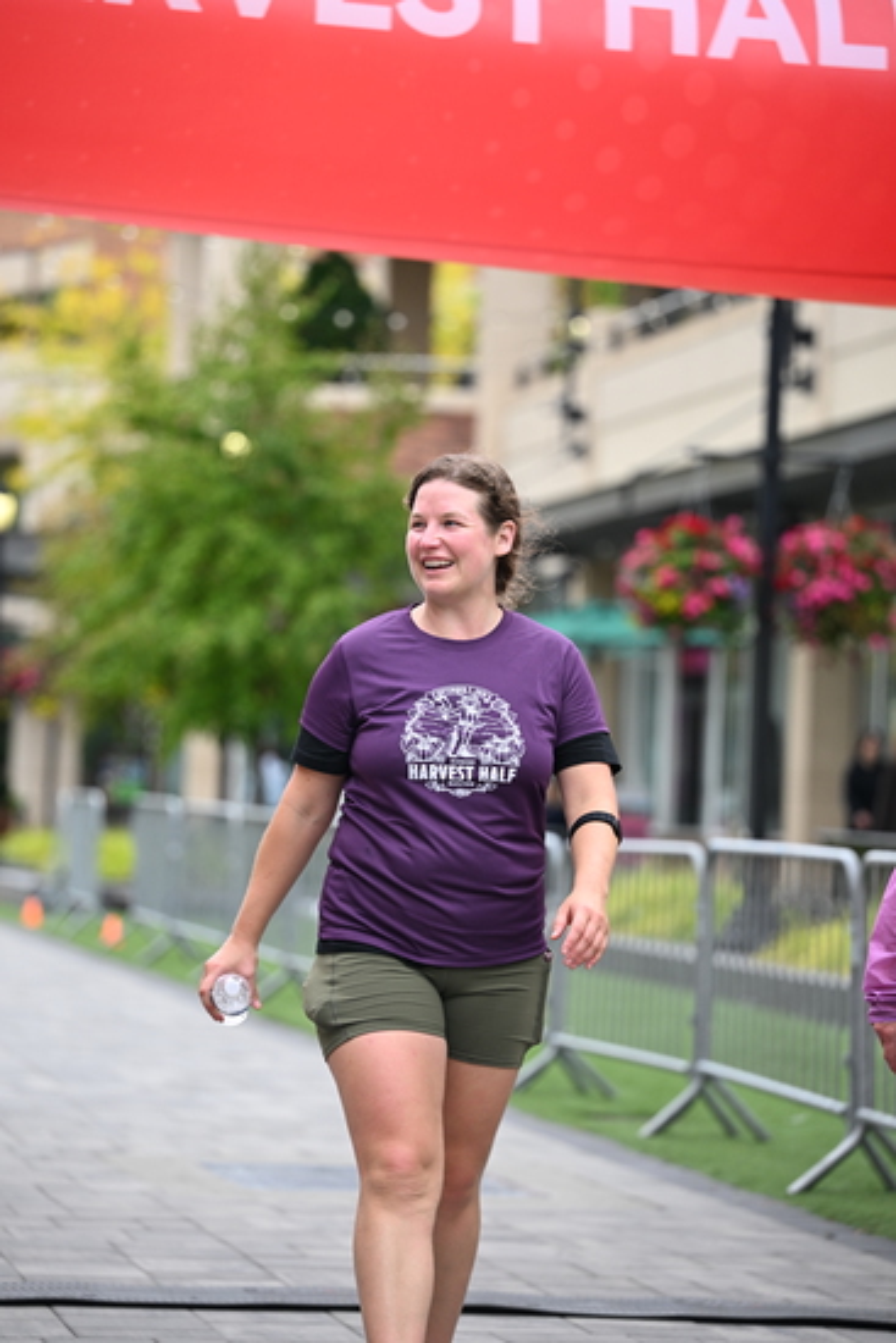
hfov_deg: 11.4
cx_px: 448
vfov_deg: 17.1
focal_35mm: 120
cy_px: 672
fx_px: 4477
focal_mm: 120
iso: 400
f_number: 2.8
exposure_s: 1/1250
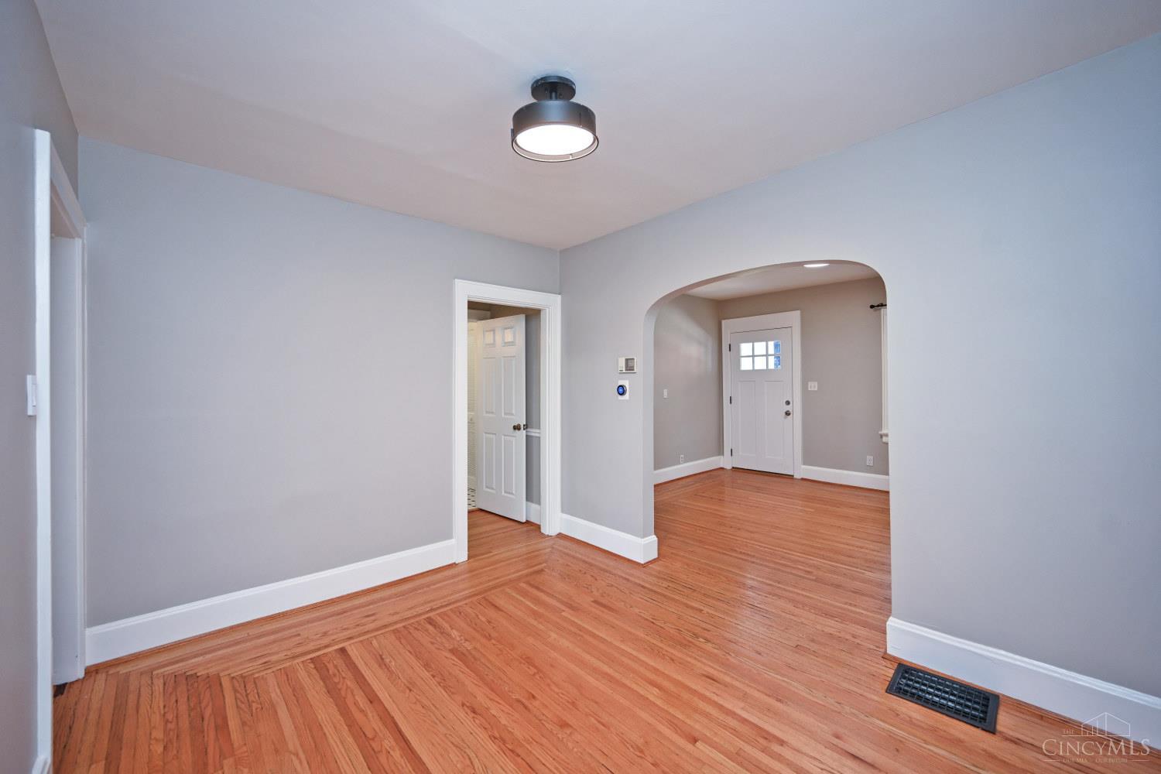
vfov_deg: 81.2
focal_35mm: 14
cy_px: 387
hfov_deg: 104.3
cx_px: 580
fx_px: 451
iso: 360
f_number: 4
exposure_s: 1/60
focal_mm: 14
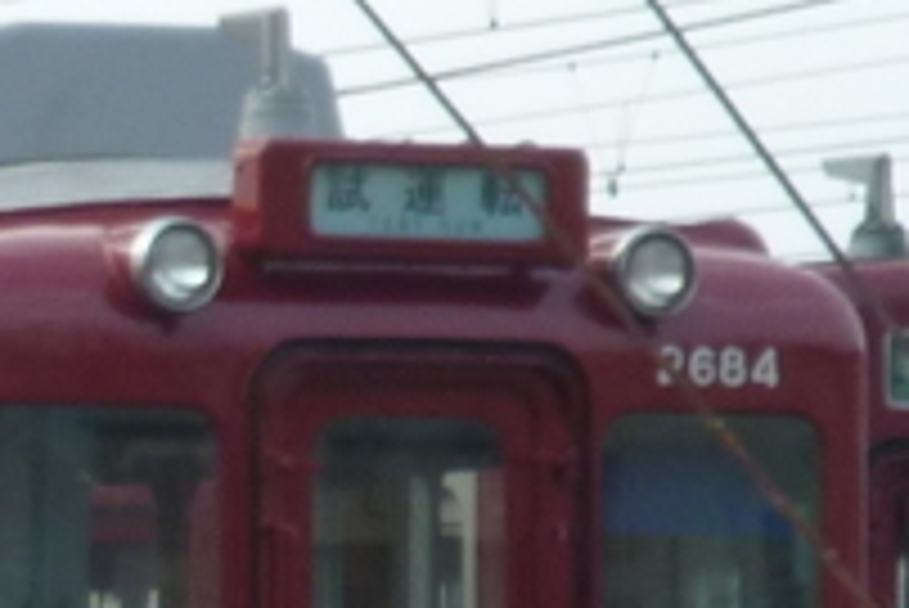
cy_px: 937
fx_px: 10915
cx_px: -1647
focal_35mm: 432
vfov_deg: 3.2
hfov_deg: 4.6
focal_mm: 12.5
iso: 125
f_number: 5
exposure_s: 1/100
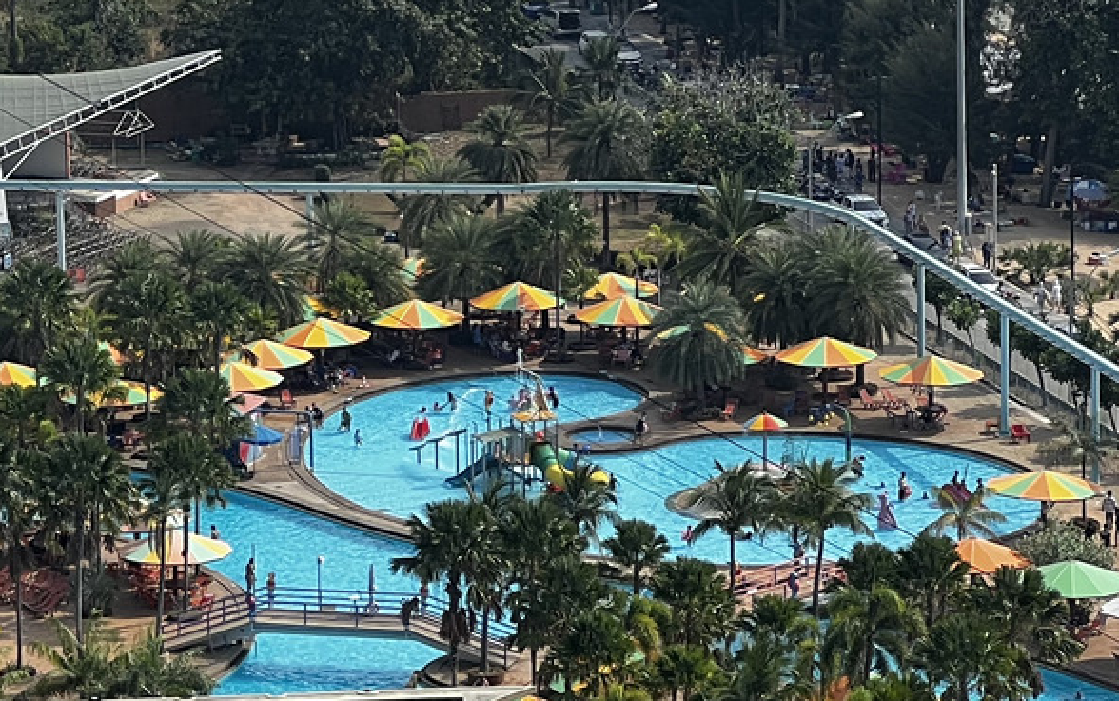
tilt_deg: -9.9
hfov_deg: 9.4
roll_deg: +1.8
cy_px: 131
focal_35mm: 222
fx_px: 6773
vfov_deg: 5.9
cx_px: 74
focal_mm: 9
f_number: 2.8
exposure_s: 1/661
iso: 32
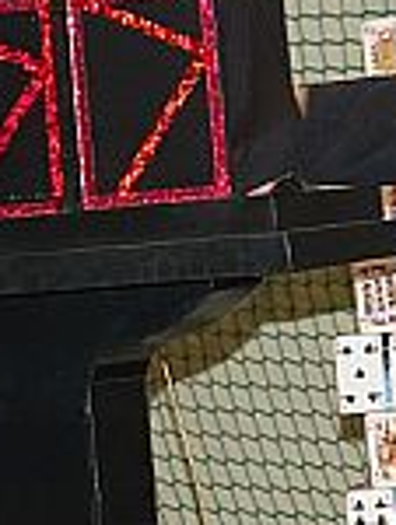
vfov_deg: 6.9
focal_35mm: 287
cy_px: 138
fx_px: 4365
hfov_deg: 5.2
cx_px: 336
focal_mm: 25.71
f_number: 2.8
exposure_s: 1/60
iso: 800
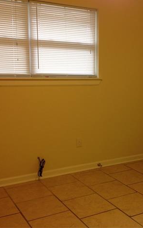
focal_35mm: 50
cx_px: 107
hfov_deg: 25.5
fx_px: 312
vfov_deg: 40.3
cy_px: 114
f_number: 2.4
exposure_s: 1/30
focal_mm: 4.28
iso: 50
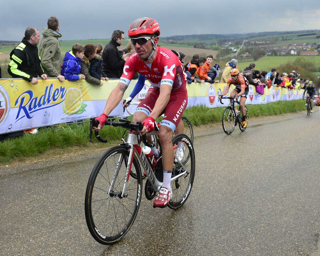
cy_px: 128
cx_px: 140
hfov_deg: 42.8
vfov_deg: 34.9
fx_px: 407
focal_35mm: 43
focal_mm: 38
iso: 1000
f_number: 5.6
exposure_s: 1/1000
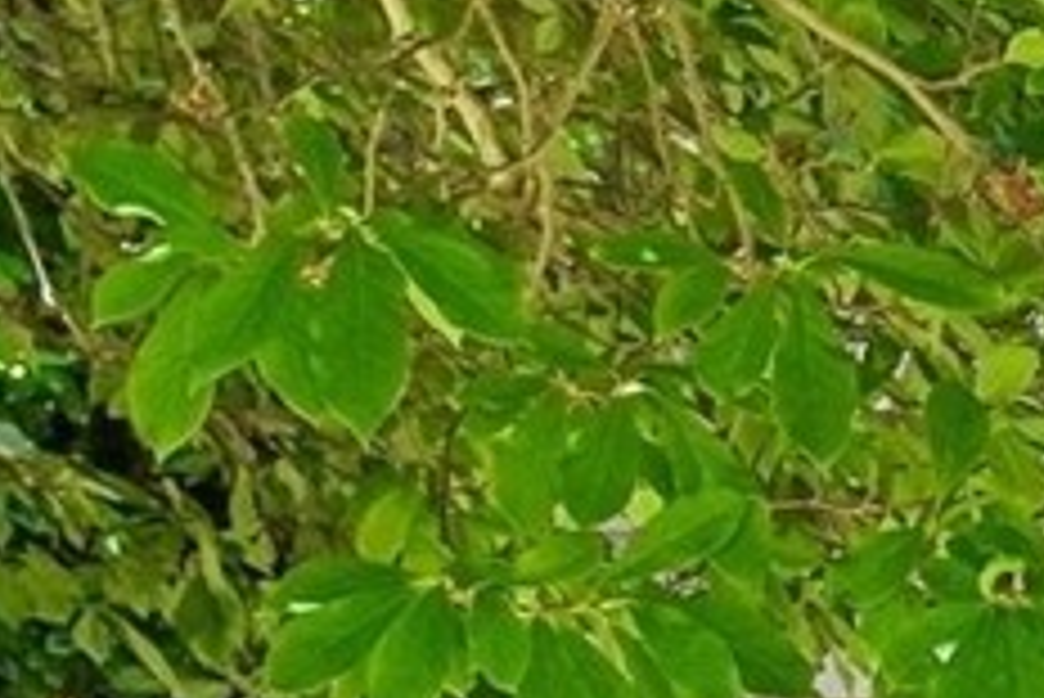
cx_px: 1937
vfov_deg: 11.7
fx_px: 3395
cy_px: 633
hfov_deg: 15.0
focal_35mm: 117
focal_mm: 16
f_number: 8
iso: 1600
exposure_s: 1/100
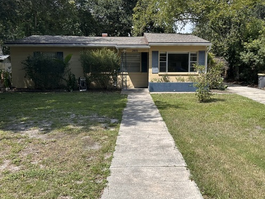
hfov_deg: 56.8
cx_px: 139
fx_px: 245
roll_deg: -0.8
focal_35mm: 32
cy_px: 93
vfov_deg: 44.1
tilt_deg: -6.6
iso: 80
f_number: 1.78
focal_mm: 6.86
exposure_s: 1/1453
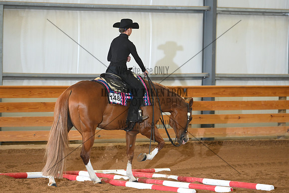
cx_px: 144
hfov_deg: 8.1
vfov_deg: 5.4
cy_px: 96
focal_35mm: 255
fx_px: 2047
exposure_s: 1/206
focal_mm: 170
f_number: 2.8
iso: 800
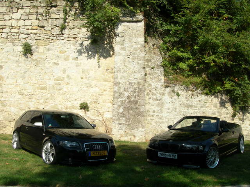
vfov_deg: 37.7
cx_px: 125
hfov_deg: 49.0
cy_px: 94
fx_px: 274
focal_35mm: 38
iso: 50
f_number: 4.8
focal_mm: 7.8
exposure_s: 1/500
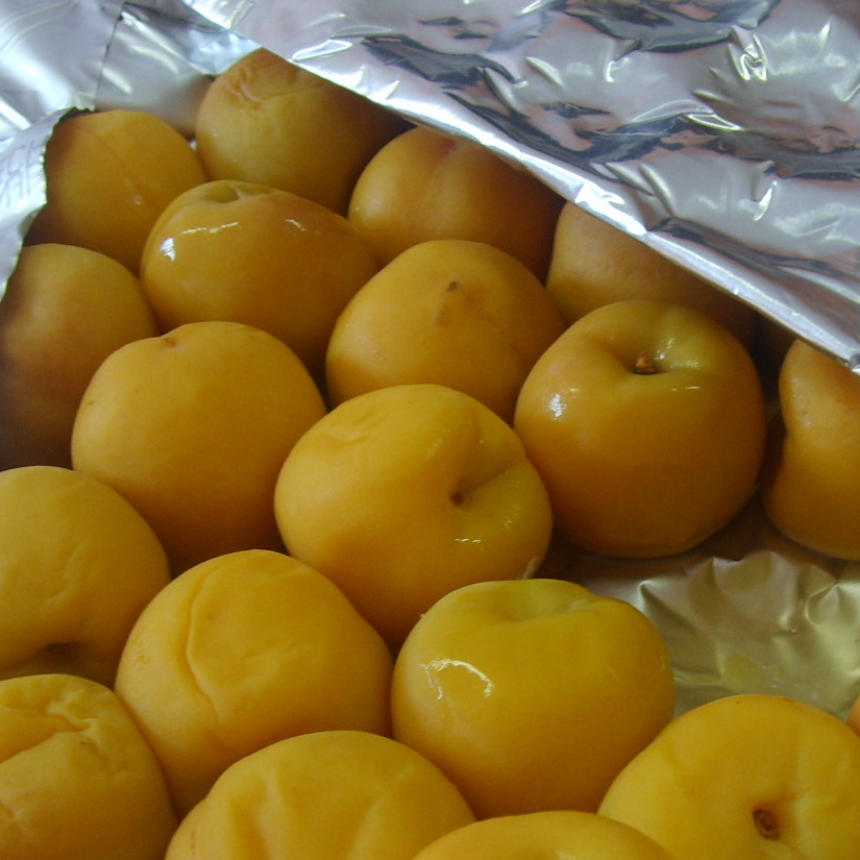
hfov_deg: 28.3
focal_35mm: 60
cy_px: 590
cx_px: 611
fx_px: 1686
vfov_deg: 28.4
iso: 63
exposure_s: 1/30
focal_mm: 5.8
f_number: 2.8
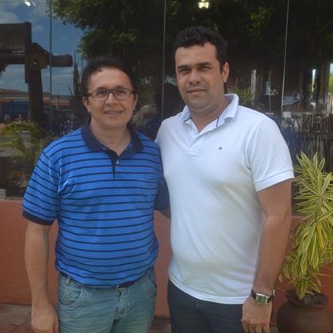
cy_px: 168
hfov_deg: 47.2
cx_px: 178
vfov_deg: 47.2
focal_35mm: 35
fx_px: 381
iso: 100
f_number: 6.3
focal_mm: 18
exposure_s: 1/160
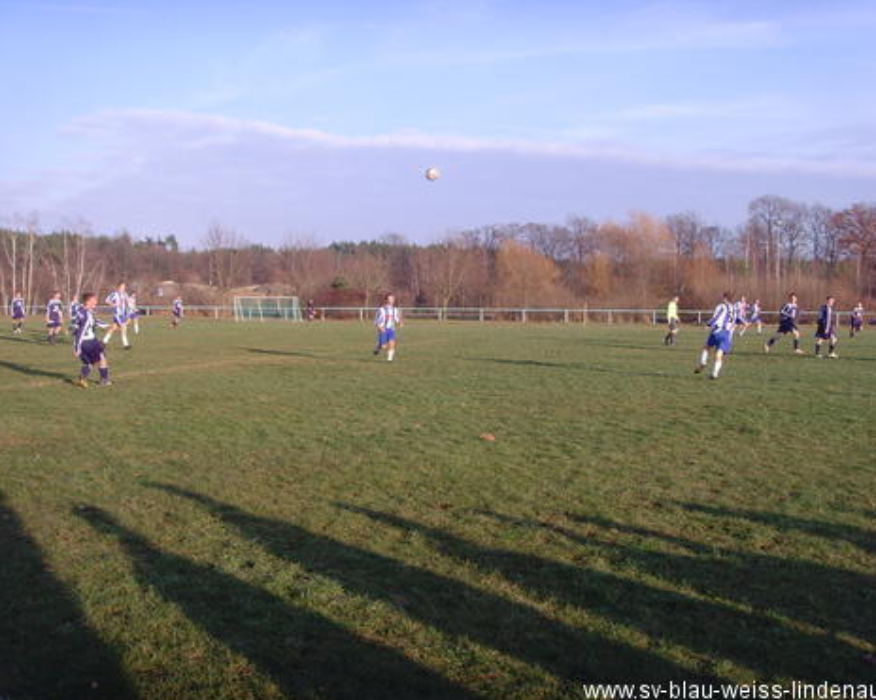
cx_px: 453
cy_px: 352
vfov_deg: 36.5
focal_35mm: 41
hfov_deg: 44.8
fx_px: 1063
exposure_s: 1/350
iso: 80
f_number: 3.5
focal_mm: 6.6
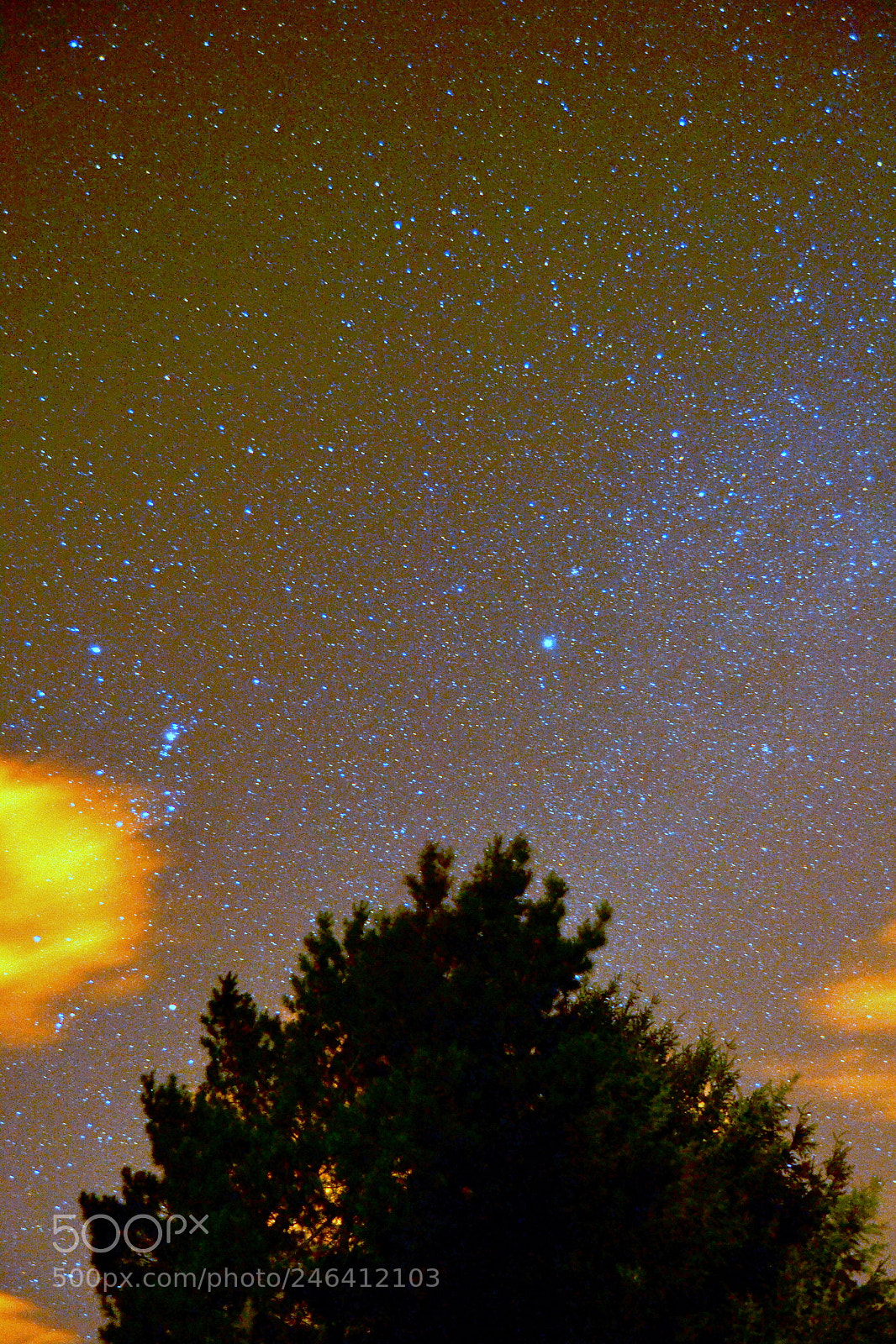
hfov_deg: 47.9
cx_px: 448
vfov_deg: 67.4
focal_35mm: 27
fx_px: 1008
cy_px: 672
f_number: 3.5
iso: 400
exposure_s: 30
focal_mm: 18
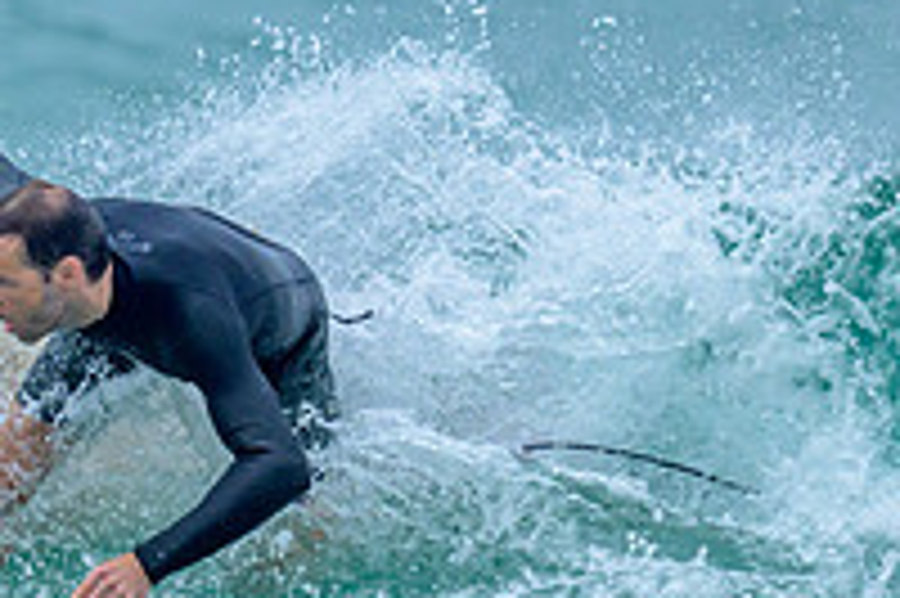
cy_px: 447
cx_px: -272
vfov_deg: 0.4
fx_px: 79807
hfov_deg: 0.6
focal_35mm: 3195
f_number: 6.3
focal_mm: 800
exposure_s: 1/3200
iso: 800
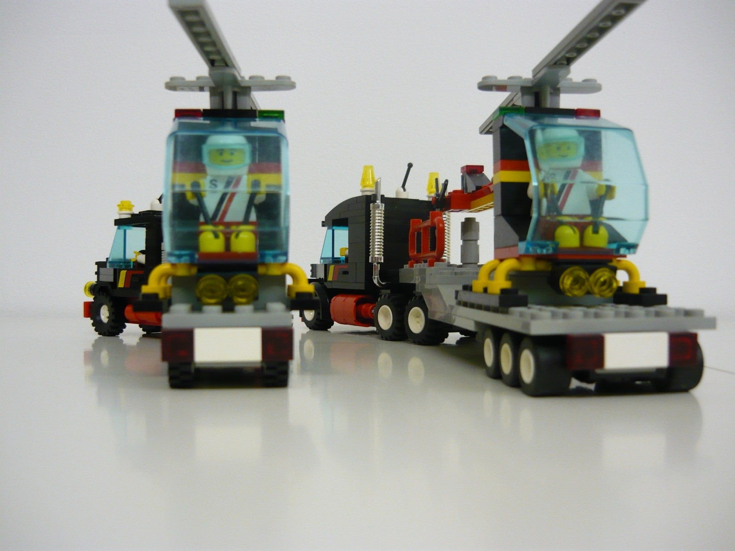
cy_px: 276
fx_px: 701
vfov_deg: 42.9
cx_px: 368
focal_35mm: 33
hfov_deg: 55.4
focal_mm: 5.5
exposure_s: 1/30
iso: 250
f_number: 2.8
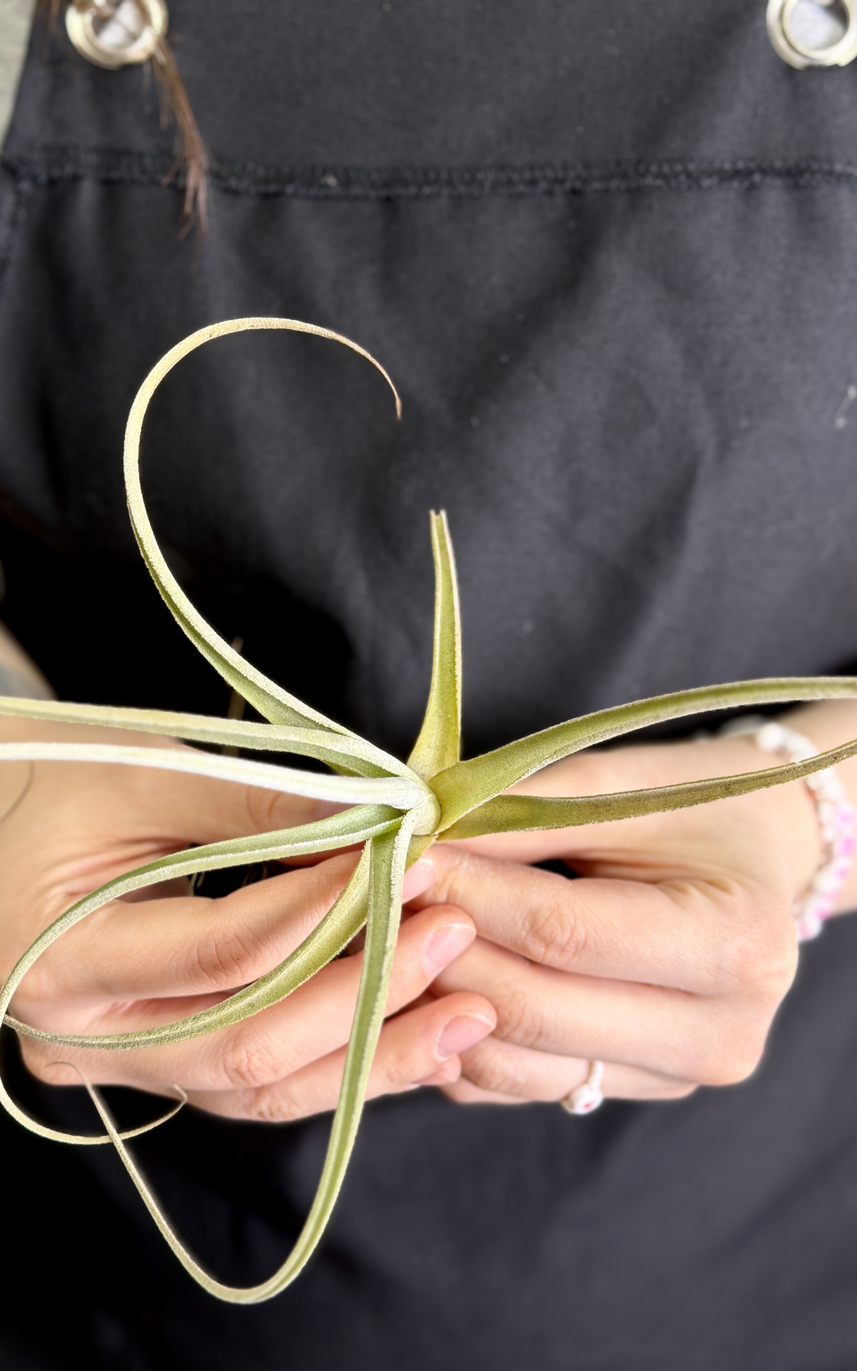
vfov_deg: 39.6
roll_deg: -1.2
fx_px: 1906
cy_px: 687
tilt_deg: -24.0
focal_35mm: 51
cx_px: 382
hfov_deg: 25.3
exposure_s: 1/118
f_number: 1.78
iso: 100
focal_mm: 6.76
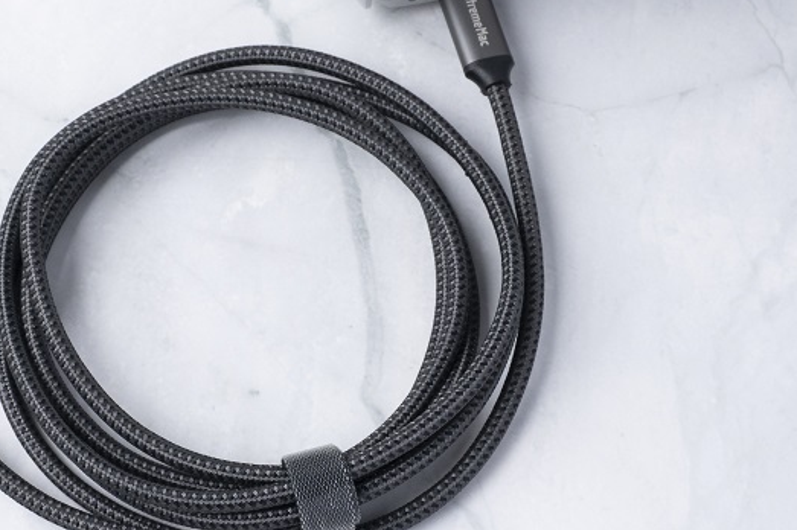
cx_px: 215
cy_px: 258
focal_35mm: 75
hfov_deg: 26.7
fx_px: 1659
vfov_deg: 18.2
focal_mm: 33
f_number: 10
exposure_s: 1/80
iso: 400
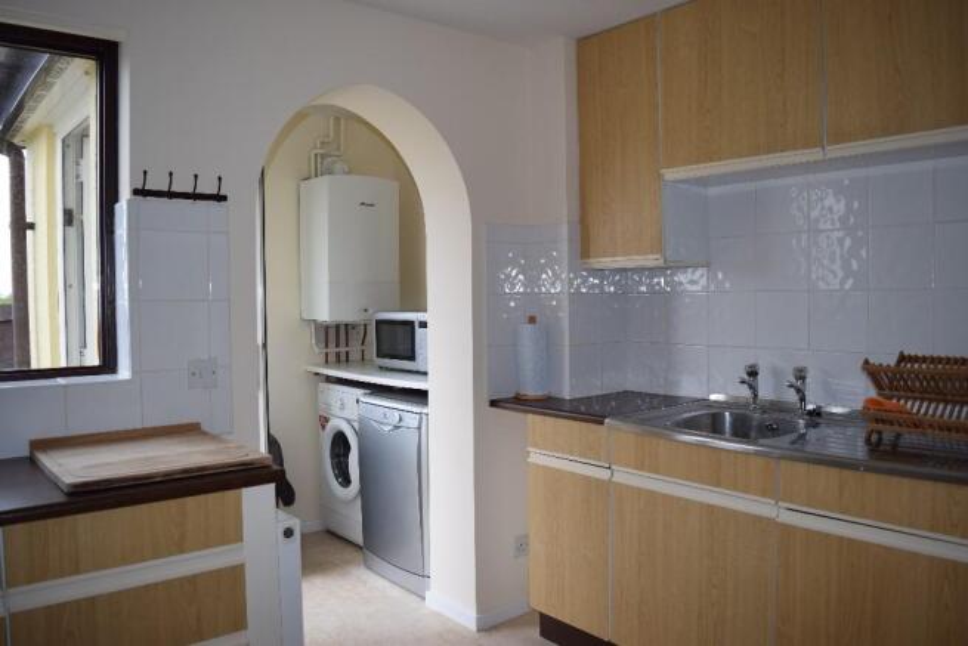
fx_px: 726
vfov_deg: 48.0
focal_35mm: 27
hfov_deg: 67.4
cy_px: 323
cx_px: 484
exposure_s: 1/80
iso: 100
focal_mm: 18
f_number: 3.5
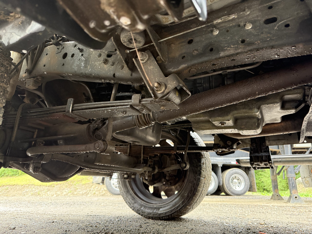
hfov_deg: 71.6
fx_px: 216
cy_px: 117
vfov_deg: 56.8
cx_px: 156
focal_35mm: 24
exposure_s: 1/60
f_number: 1.78
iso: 250
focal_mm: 6.76
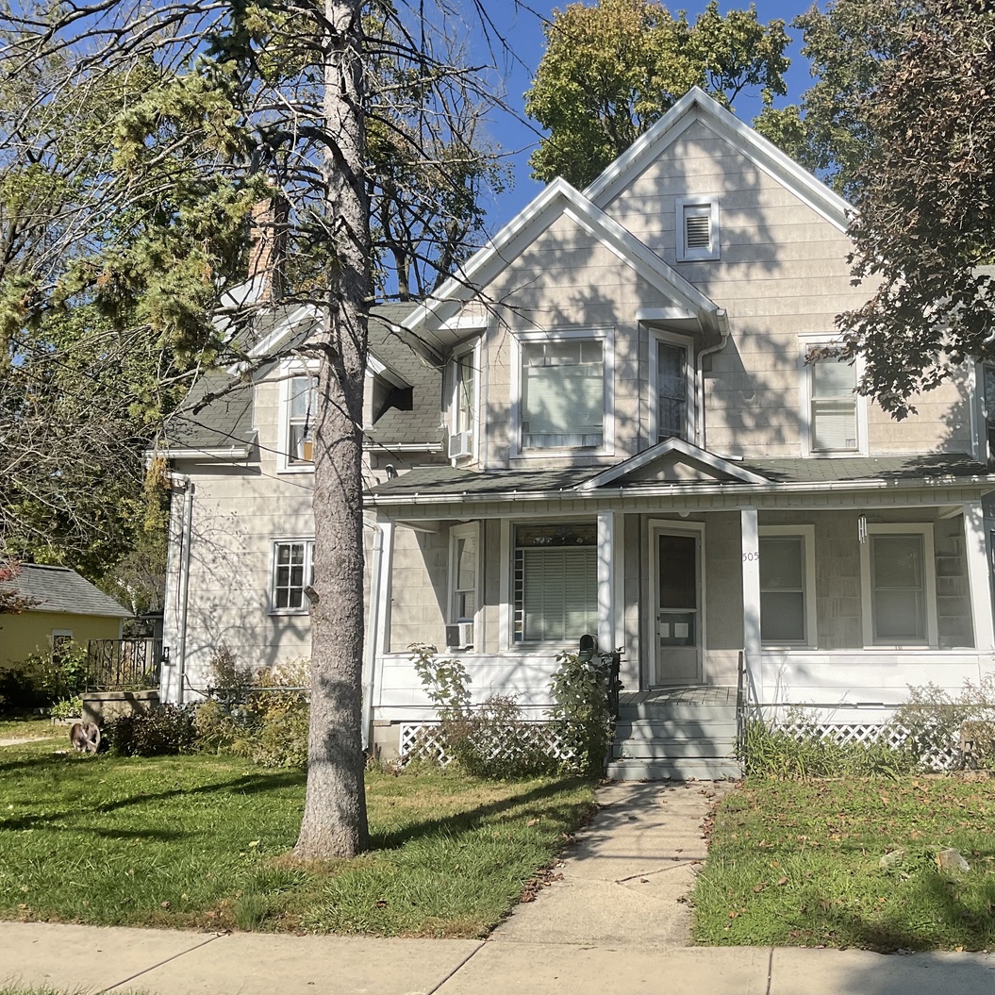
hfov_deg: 46.5
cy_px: 498
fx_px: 1138
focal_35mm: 35
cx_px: 655
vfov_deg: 47.2
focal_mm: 3
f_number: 1.8
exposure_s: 1/2058
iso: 20
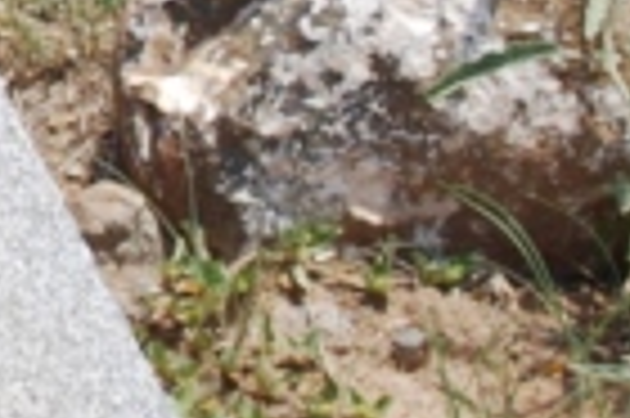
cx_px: -1382
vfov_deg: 3.1
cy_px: -874
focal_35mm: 440
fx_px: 7691
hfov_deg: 4.5
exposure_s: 1/160
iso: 100
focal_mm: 40
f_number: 6.3
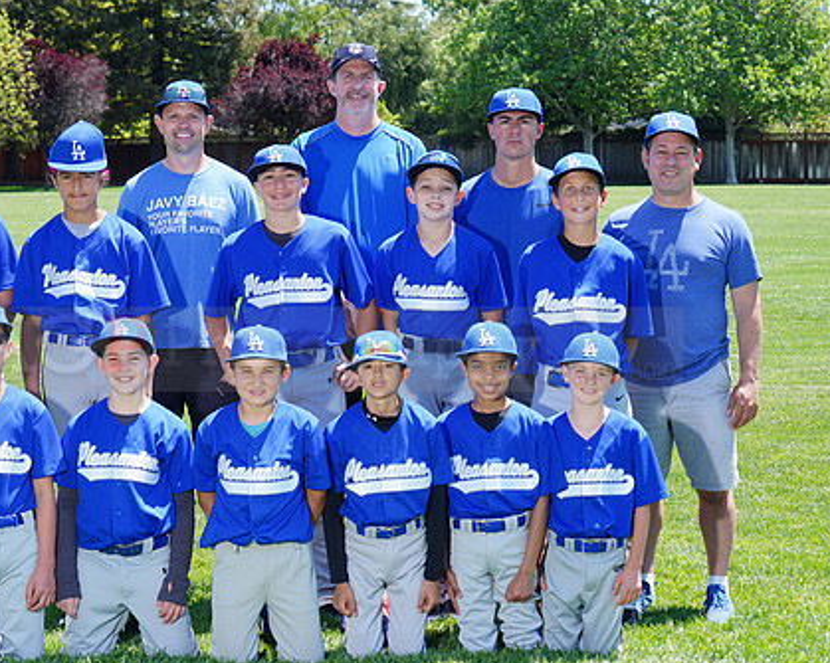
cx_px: 299
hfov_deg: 19.1
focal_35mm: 100
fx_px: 2456
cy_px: 333
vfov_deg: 15.4
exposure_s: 1/200
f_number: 9
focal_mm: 77
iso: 200
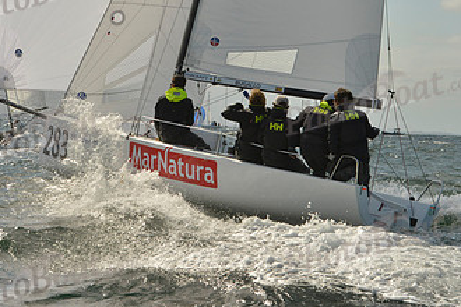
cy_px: 47
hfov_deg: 16.7
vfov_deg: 11.1
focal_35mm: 123
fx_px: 1575
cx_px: 212
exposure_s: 1/1600
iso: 400
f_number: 11
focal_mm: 70
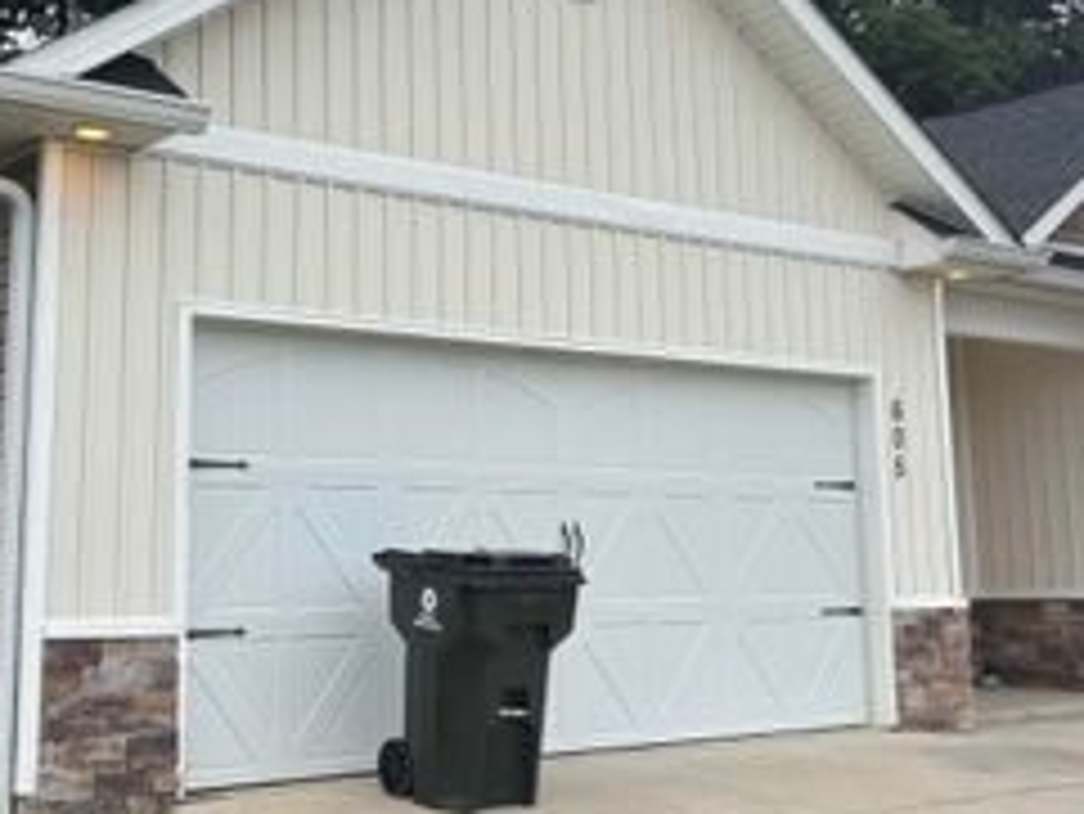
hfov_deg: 35.5
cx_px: 495
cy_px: 245
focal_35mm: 54
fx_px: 1692
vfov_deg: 26.8
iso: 50
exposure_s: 1/2710
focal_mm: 5.96
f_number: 1.6
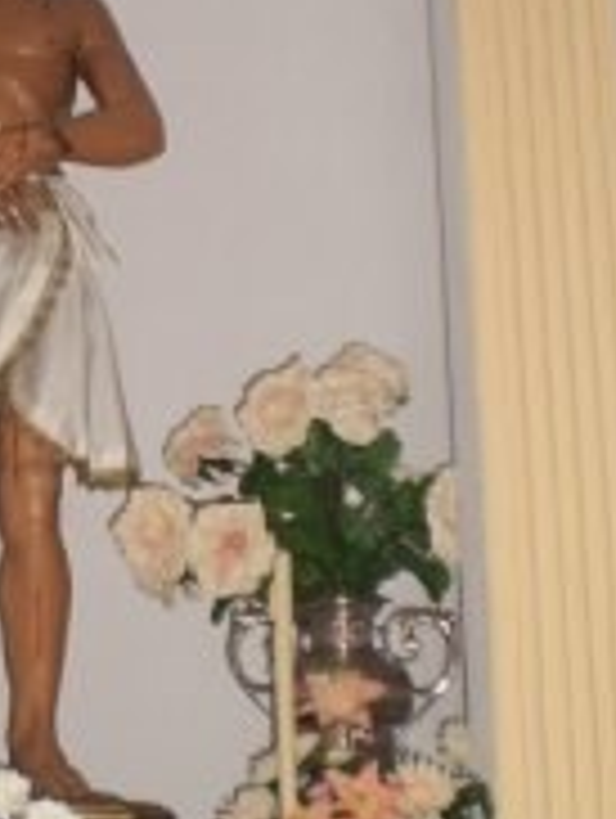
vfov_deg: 24.6
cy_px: 297
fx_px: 1870
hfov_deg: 18.3
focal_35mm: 79
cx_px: 9
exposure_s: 1/30
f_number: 3.1
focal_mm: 6.3
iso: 125
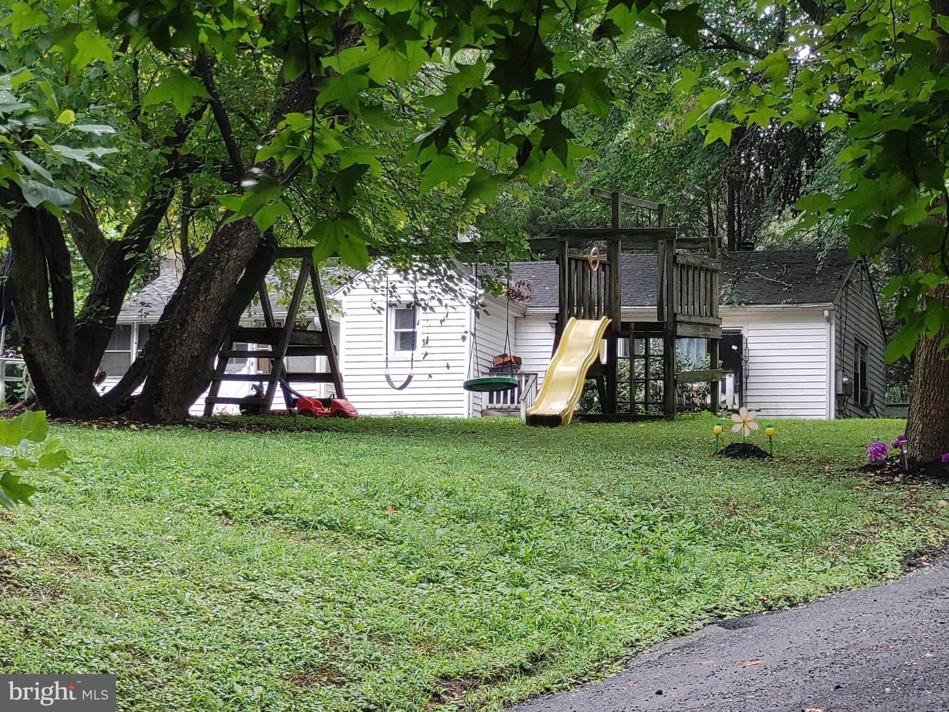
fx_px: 2413
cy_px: 356
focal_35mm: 88
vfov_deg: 16.8
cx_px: 474
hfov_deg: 22.3
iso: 50
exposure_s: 1/120
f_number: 1.8
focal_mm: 5.58
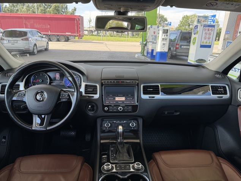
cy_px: 90
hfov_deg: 71.6
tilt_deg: -20.2
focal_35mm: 24
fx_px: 167
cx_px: 120
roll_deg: -1.2
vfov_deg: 56.8
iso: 80
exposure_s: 1/240
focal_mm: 6.76
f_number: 1.78
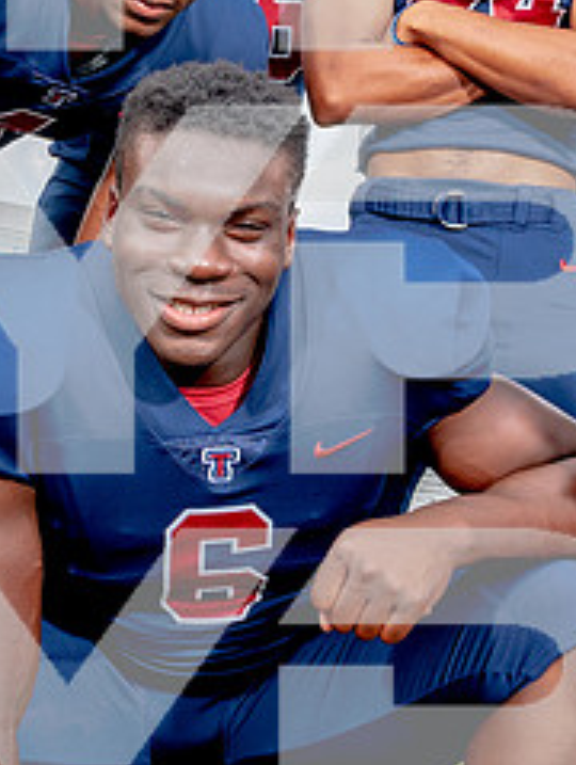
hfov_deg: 22.6
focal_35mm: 65
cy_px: 291
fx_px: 1438
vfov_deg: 29.7
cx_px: 222
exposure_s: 1/125
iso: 100
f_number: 8
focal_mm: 24
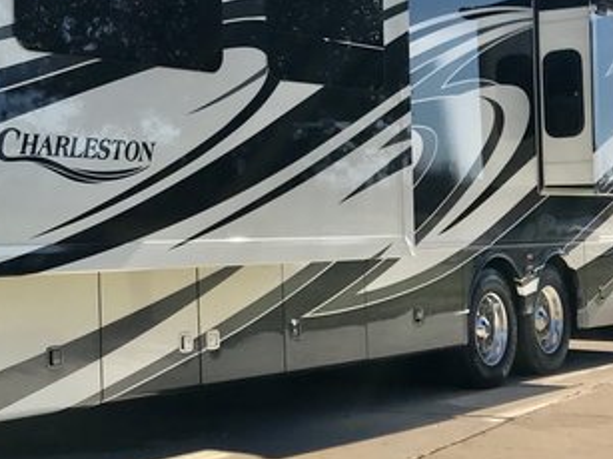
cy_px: 184
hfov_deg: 25.2
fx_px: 1292
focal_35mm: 73
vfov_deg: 20.1
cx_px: -26
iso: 20
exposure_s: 1/2227
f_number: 1.8
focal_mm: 3.99
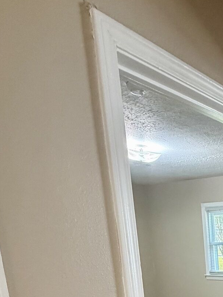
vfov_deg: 39.2
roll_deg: +1.8
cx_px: 286
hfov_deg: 29.4
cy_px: 320
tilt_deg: -11.9
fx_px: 343
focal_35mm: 40
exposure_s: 1/60
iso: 320
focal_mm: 2.22
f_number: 2.2
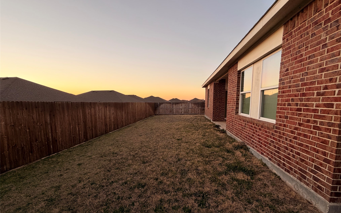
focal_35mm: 15
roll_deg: +0.6
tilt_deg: -5.7
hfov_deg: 101.5
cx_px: 172
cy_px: 116
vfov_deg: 74.6
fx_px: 139
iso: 50
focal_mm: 2.22
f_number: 2.2
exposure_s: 1/121
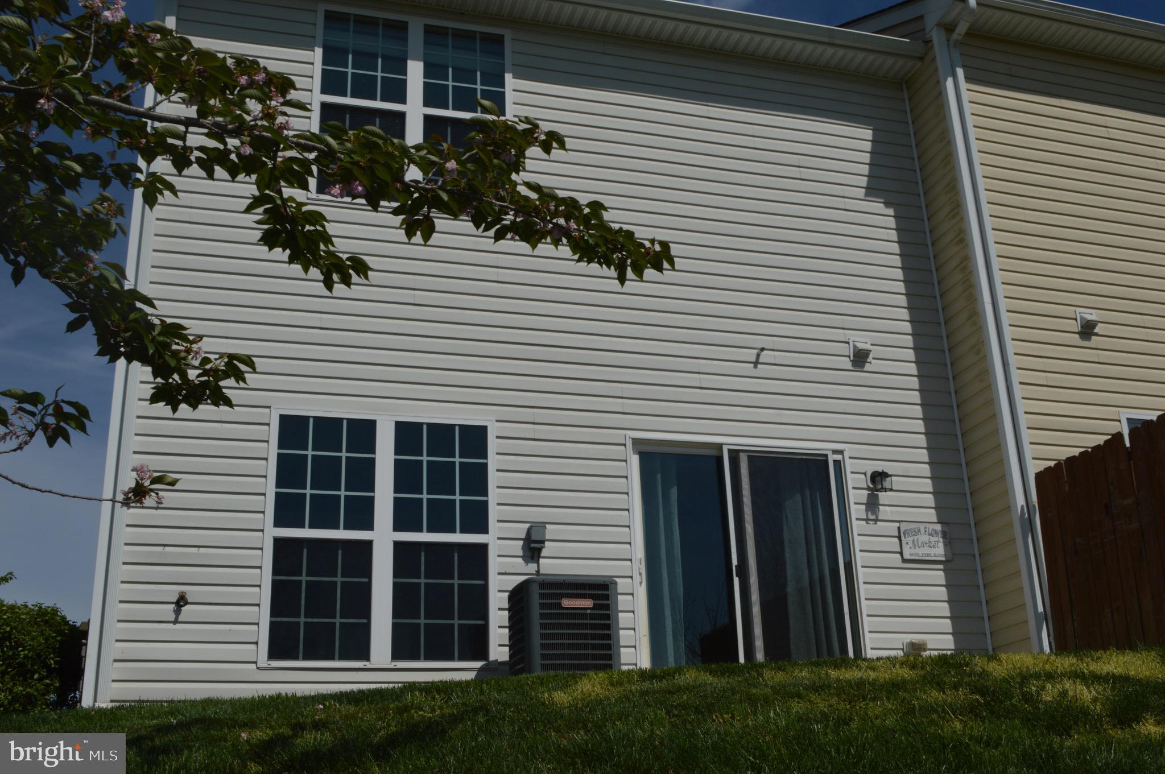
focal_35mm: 36
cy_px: 387
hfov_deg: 53.2
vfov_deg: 36.8
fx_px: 1164
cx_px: 582
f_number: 16
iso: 100
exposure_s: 1/200
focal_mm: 24
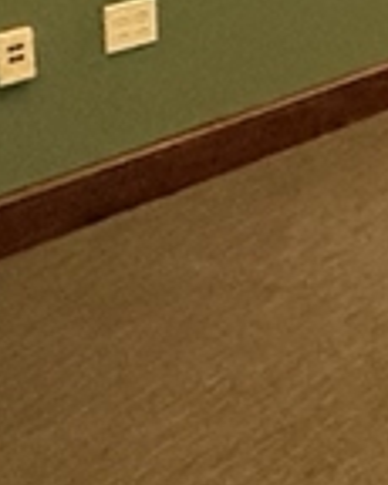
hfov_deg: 10.0
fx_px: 1394
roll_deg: +0.7
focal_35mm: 97
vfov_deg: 17.4
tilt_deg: -2.8
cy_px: -286
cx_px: 1269
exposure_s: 1/120
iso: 500
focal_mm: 2.22
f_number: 2.2
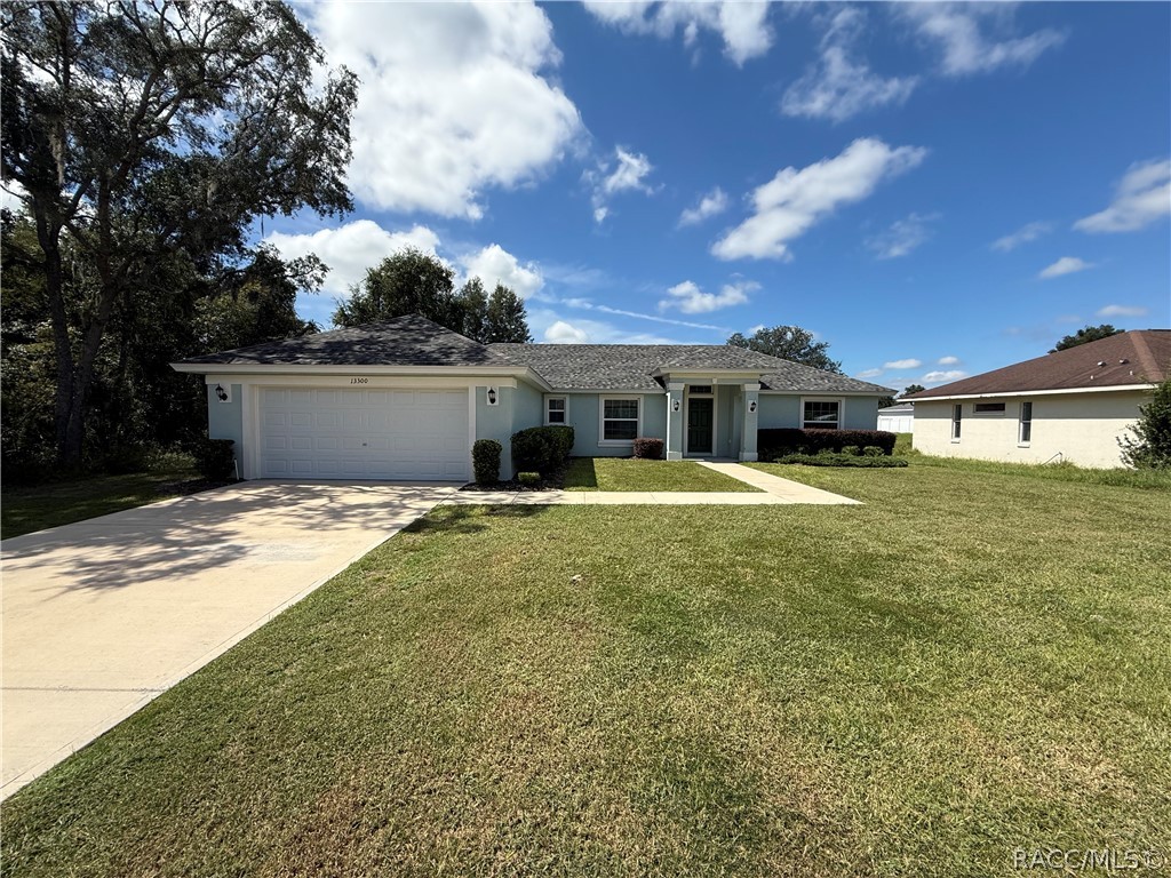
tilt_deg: -1.7
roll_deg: -0.4
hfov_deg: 102.1
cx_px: 586
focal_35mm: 14
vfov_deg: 85.7
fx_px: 474
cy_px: 439
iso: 50
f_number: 2.2
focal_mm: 2.22
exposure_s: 1/2237
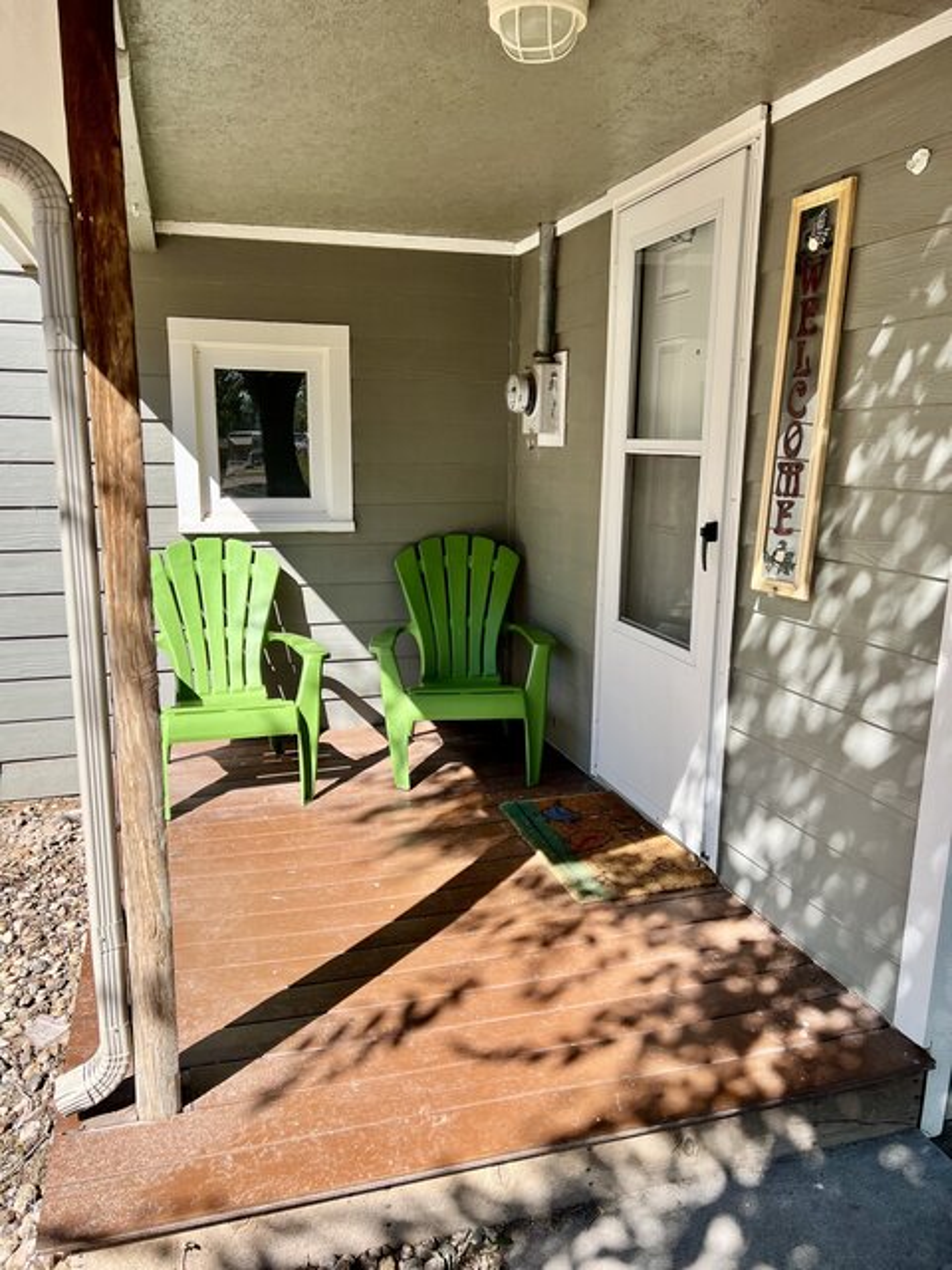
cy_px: 635
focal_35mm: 26
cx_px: 476
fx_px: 953
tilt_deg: -12.2
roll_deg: -0.7
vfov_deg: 67.3
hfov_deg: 53.1
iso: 50
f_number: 1.5
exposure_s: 1/1311
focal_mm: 5.7
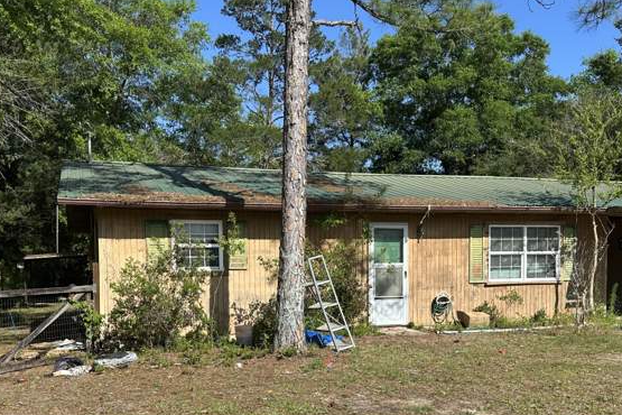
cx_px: 291
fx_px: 622
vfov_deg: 36.3
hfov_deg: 53.1
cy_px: 295
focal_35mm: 36
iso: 80
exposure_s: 1/3597
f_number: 1.78
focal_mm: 6.86
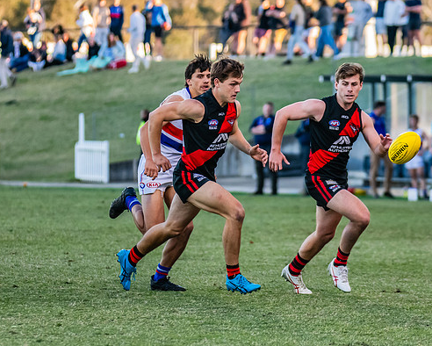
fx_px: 4669
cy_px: 180
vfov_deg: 4.2
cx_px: 282
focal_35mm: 365
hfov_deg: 5.3
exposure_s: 1/1600
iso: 2000
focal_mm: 195
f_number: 4
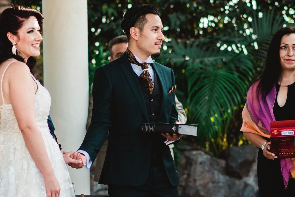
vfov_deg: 7.3
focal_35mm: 188
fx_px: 1541
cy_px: 157
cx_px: 145
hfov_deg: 10.9
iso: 100
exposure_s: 1/500
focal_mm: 85
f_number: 2.5
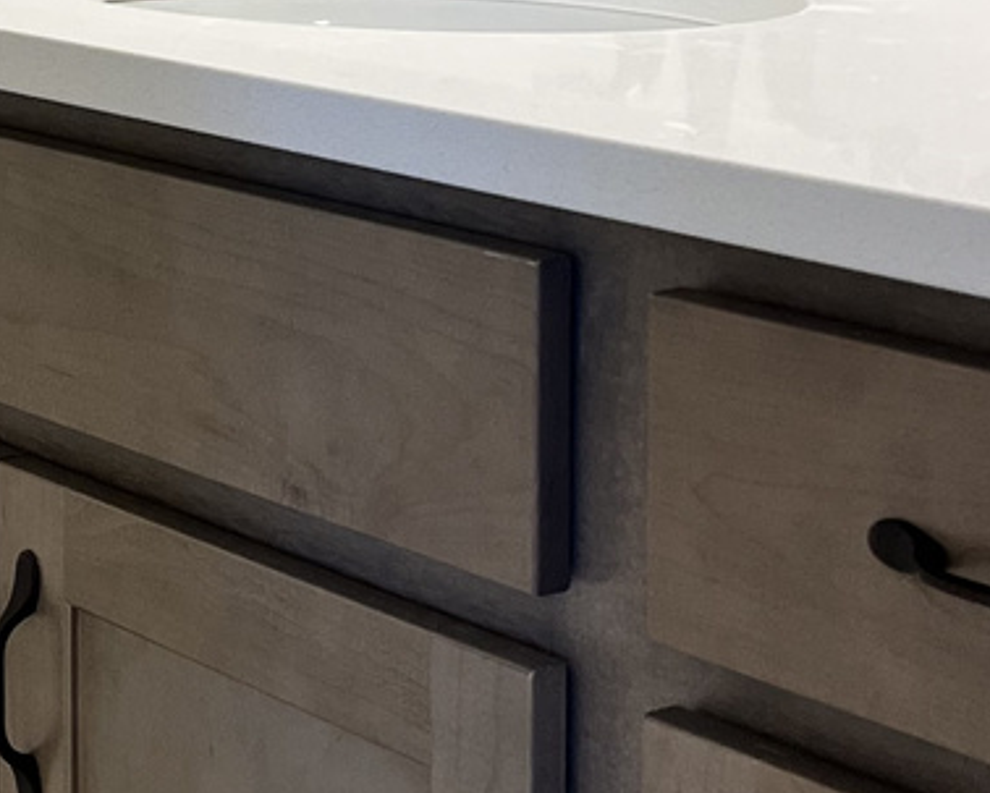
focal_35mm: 103
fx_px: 3020
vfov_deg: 14.6
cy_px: -102
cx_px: -160
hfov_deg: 17.8
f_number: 1.6
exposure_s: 1/120
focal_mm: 5.1
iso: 125
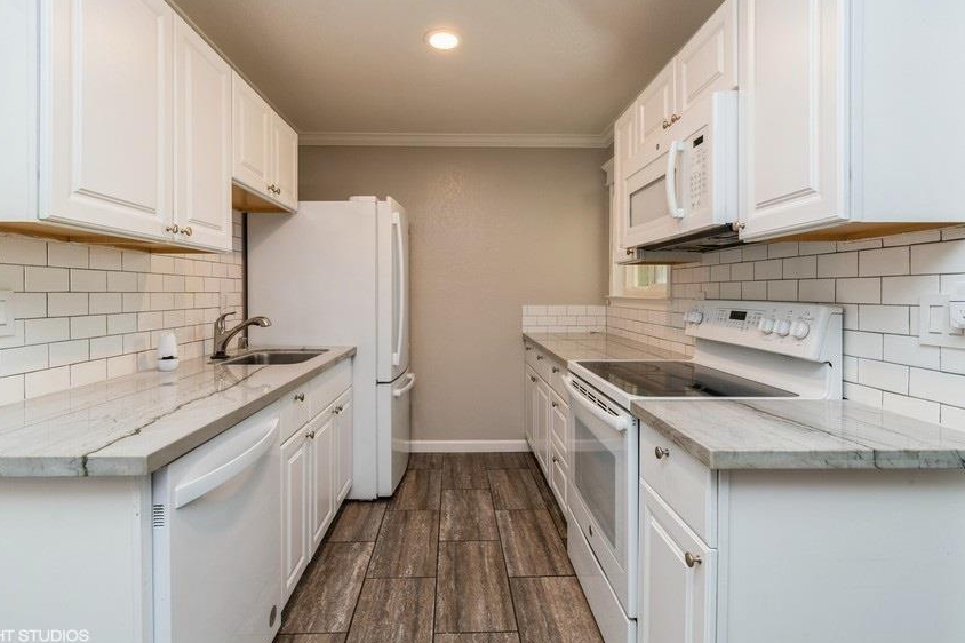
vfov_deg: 73.7
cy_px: 313
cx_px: 465
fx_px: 429
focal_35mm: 16
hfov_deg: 96.7
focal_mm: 10
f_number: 9
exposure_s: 1/6
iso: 100
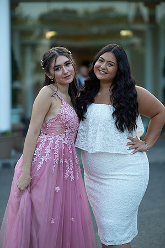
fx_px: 586
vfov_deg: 23.9
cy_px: 124
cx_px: 82
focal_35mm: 85
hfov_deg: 16.0
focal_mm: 85
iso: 250
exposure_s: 1/1000
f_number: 2
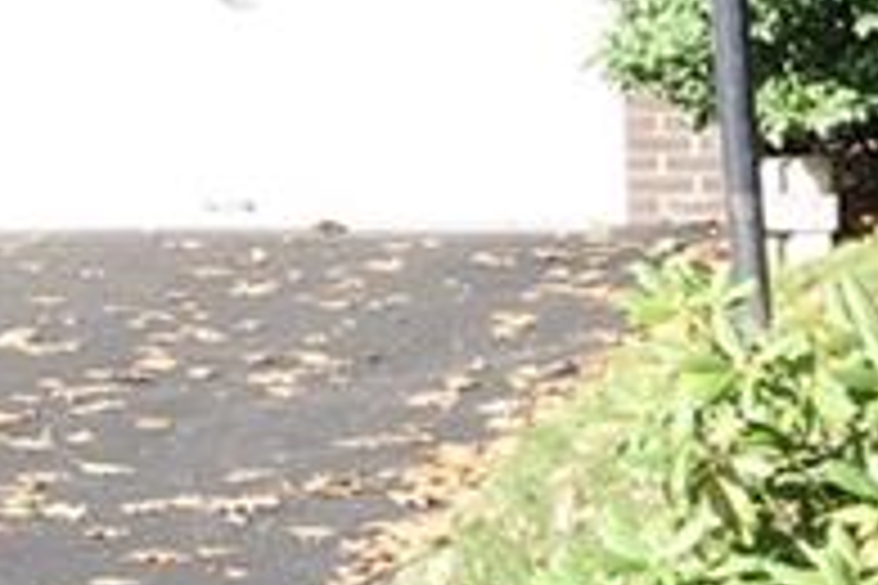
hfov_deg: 9.1
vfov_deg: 6.3
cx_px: -761
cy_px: -342
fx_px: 5243
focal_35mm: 215
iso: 100
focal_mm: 15.13
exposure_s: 1/400
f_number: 2.8
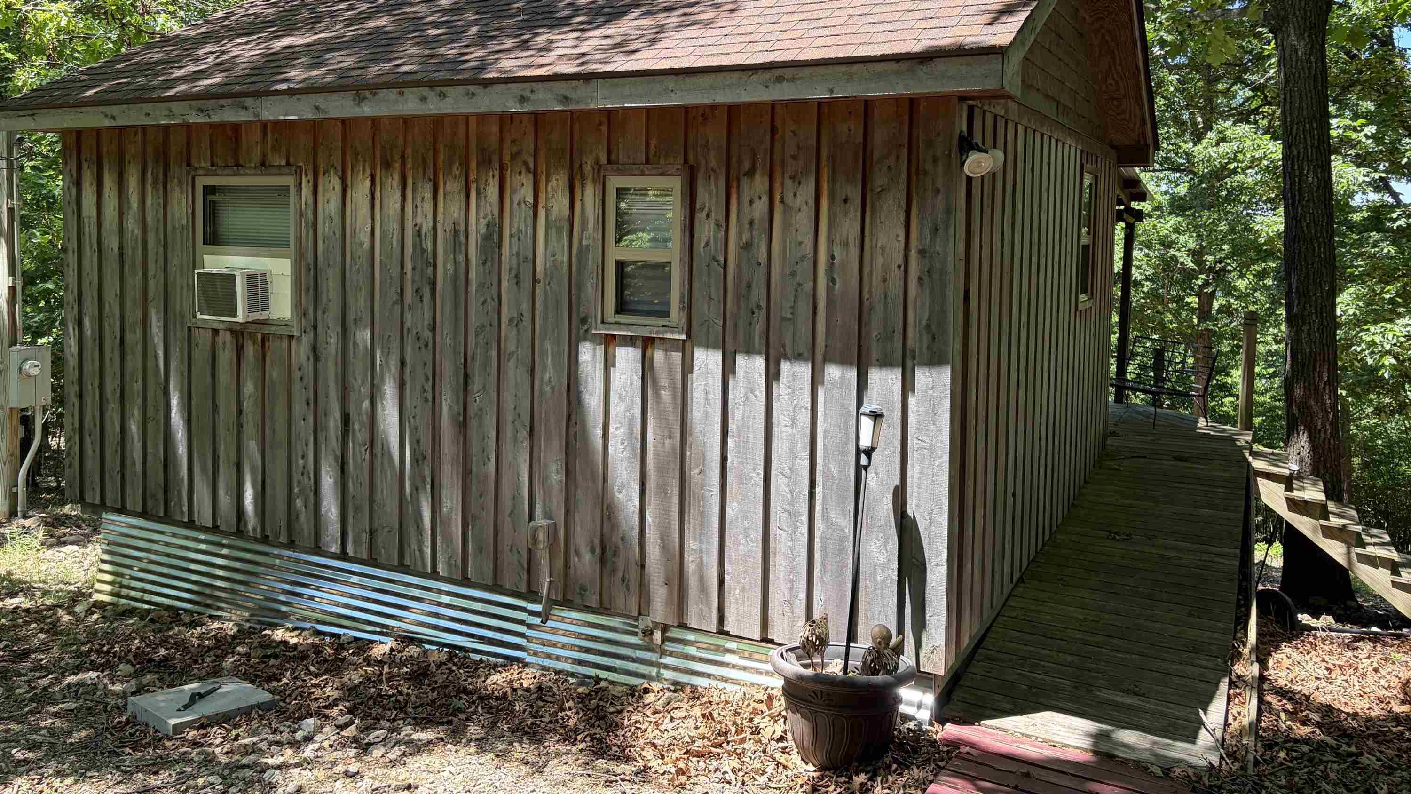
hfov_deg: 66.1
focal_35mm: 29
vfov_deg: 39.8
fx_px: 1085
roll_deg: -1.0
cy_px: 276
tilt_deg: -1.8
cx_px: 704
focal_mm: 5.96
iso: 50
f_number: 1.6
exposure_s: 1/399
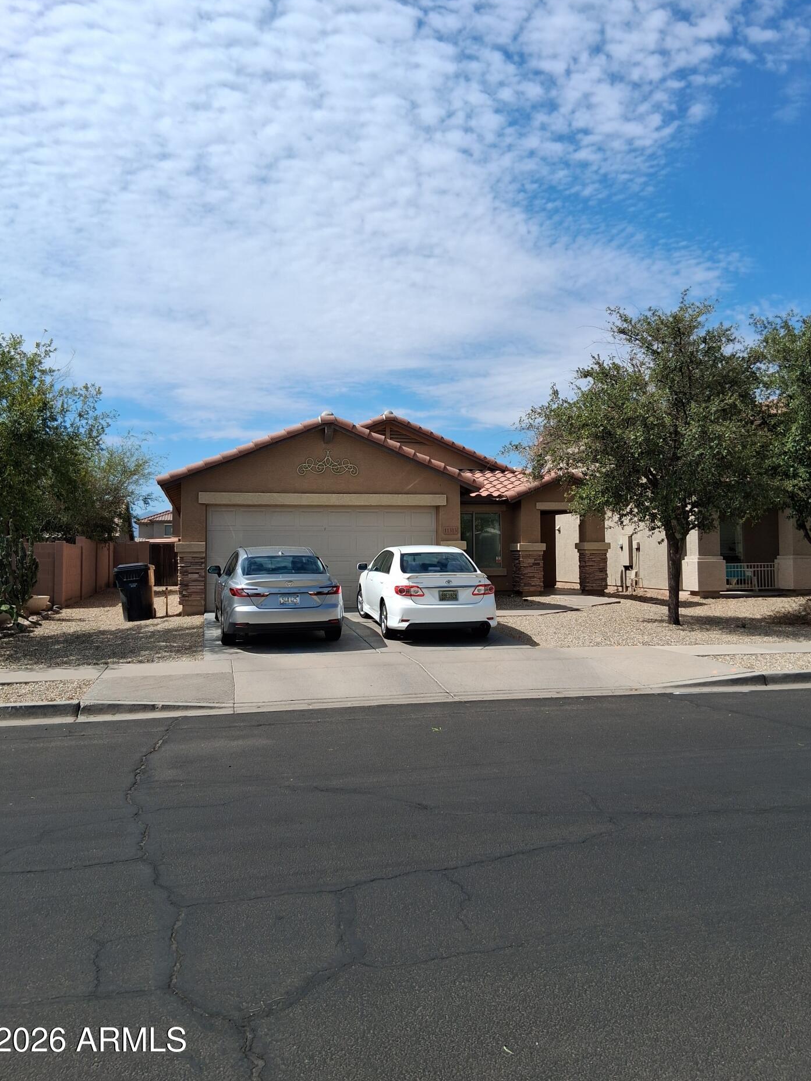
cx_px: 427
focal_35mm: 28
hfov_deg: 49.7
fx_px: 875
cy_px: 511
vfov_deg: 63.4
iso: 25
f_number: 1.8
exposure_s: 1/791
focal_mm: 3.98
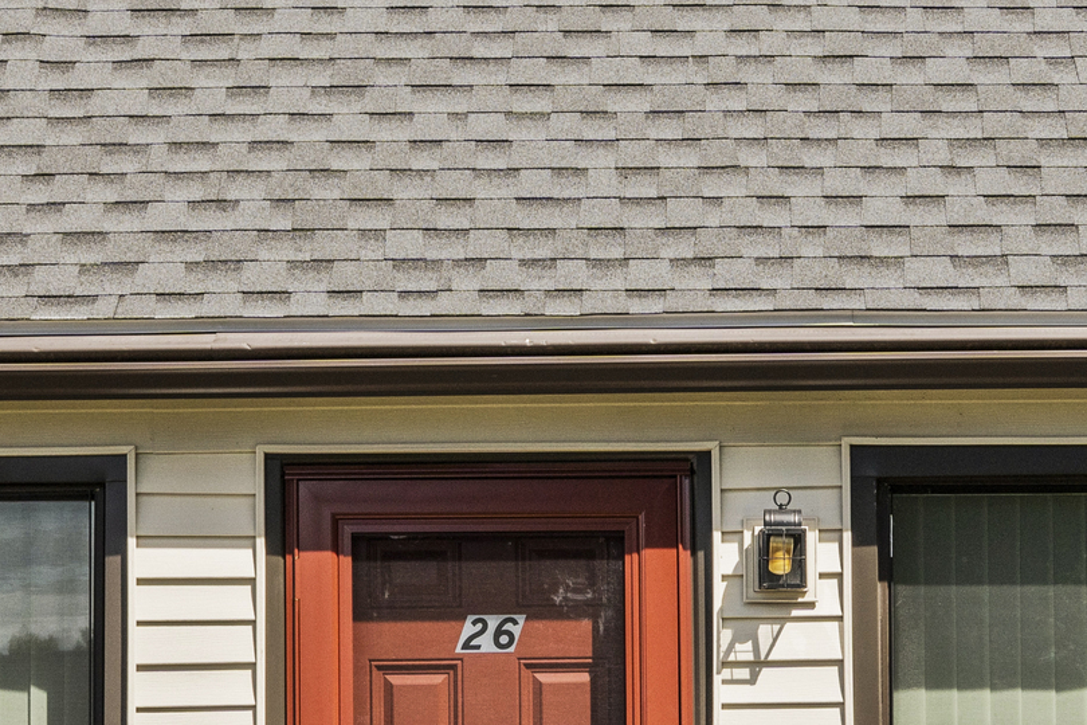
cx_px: 647
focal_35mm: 129
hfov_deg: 15.9
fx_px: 3895
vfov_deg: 10.6
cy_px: 528
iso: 250
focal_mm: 34
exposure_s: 1/60
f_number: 9
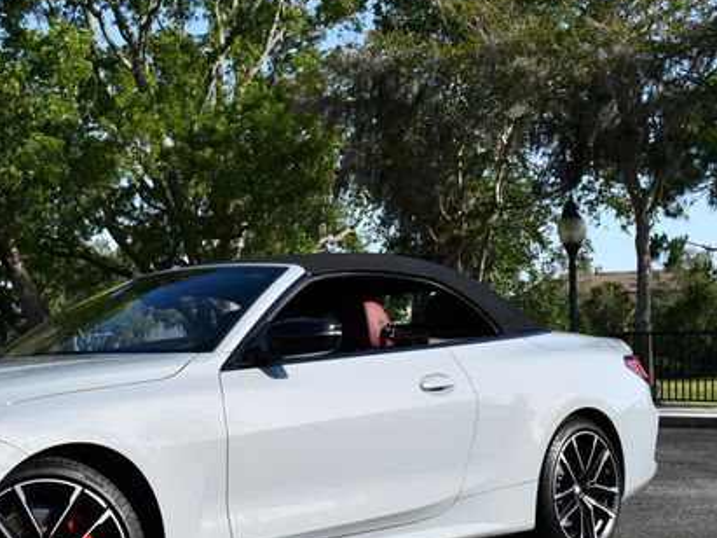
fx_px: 1367
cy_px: 348
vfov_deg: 22.2
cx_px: 160
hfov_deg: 28.9
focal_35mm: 66
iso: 140
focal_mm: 22
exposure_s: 1/250
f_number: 8
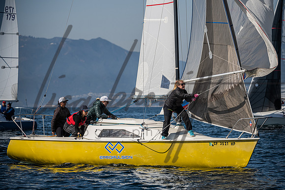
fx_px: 1698
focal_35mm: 214
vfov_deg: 6.4
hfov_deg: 9.6
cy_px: 87
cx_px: 156
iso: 400
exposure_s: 1/5000
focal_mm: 195
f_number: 5
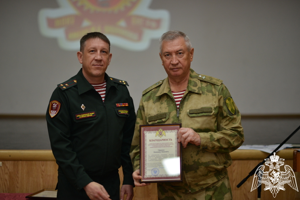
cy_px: 100
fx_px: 717
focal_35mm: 86
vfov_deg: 15.9
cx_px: 151
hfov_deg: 23.6
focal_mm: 85
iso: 640
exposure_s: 1/250
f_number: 1.8
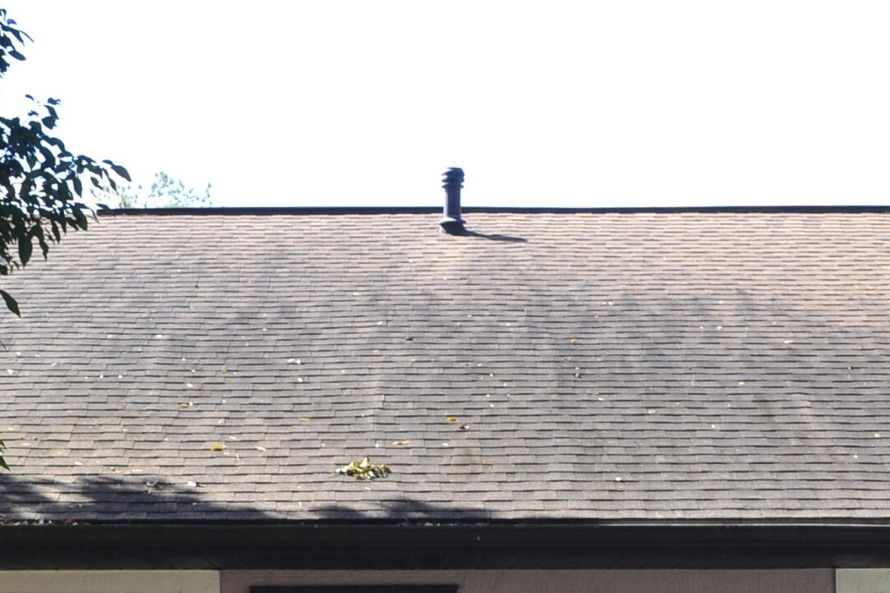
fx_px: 2274
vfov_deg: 14.2
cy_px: 796
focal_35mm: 92
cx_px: 412
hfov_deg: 22.1
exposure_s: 1/160
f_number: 9
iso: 400
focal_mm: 22
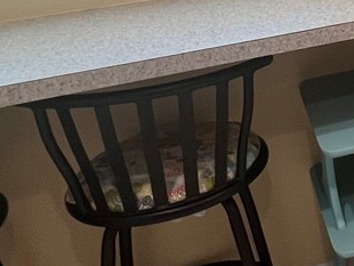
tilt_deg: -10.9
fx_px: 686
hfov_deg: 22.0
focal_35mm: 67
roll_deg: +2.9
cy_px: -70
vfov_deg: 20.3
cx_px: 579
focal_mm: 1.57
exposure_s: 1/104
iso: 125
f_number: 1.8
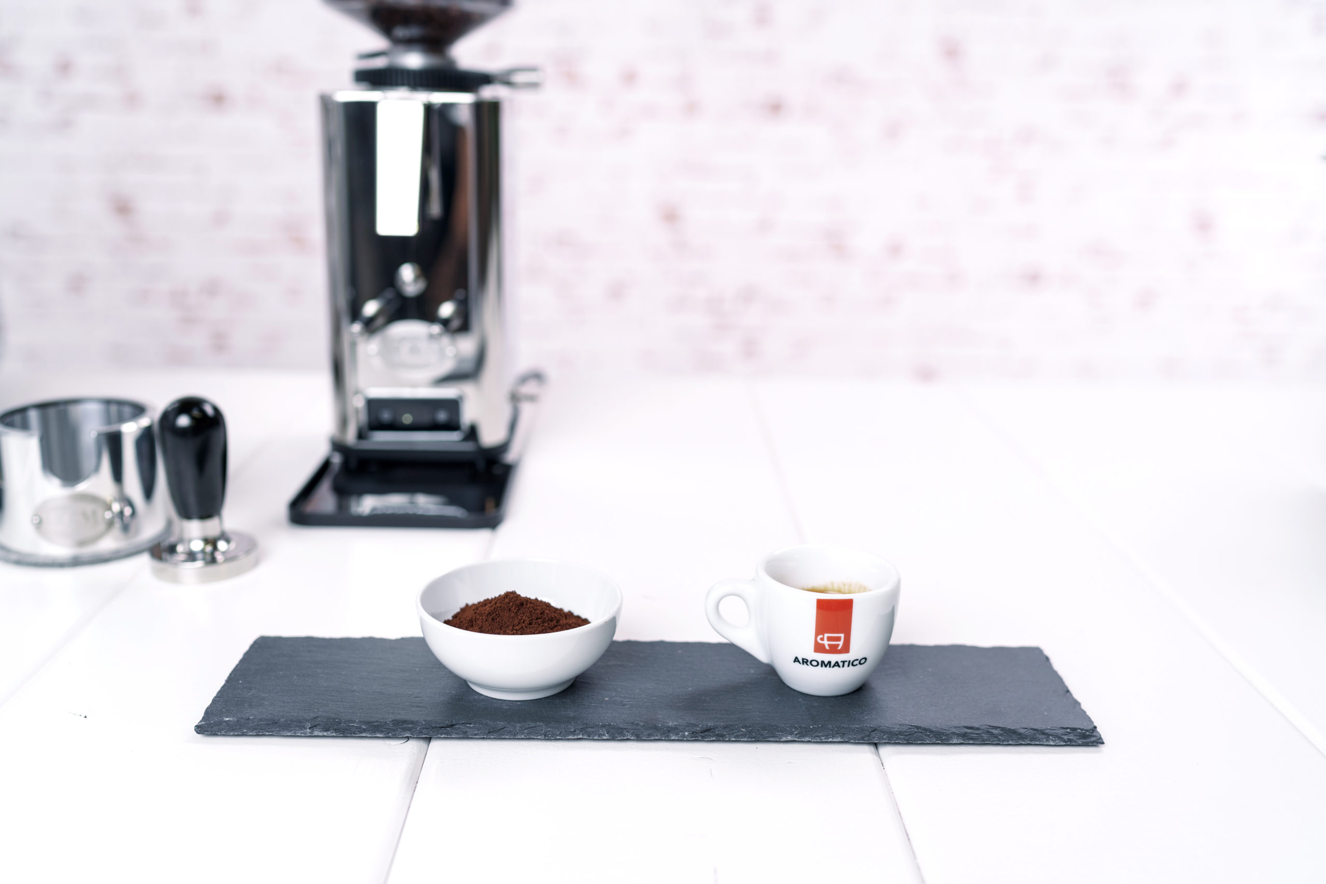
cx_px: 663
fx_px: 1289
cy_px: 442
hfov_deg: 54.4
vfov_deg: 37.9
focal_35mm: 35
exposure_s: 1/100
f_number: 2.8
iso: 100
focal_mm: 35
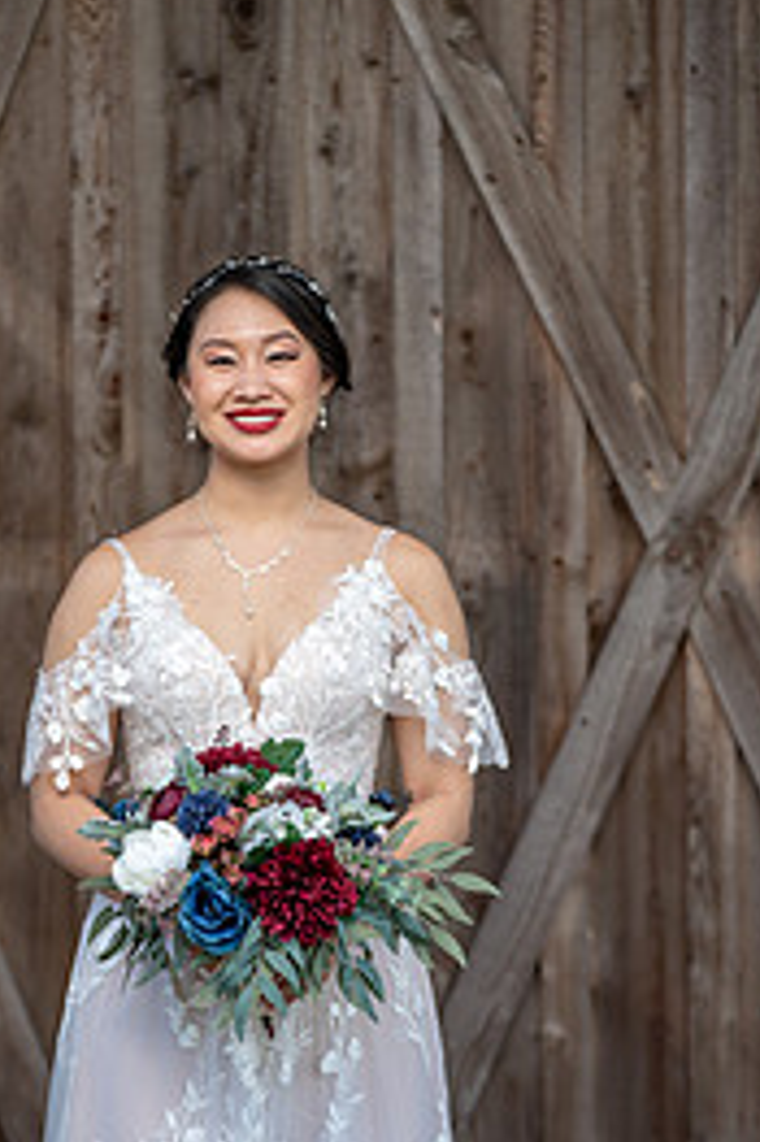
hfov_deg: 6.7
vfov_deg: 10.1
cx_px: 261
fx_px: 6468
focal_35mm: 204
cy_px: 873
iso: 50
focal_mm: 119
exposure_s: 1/250
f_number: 2.8
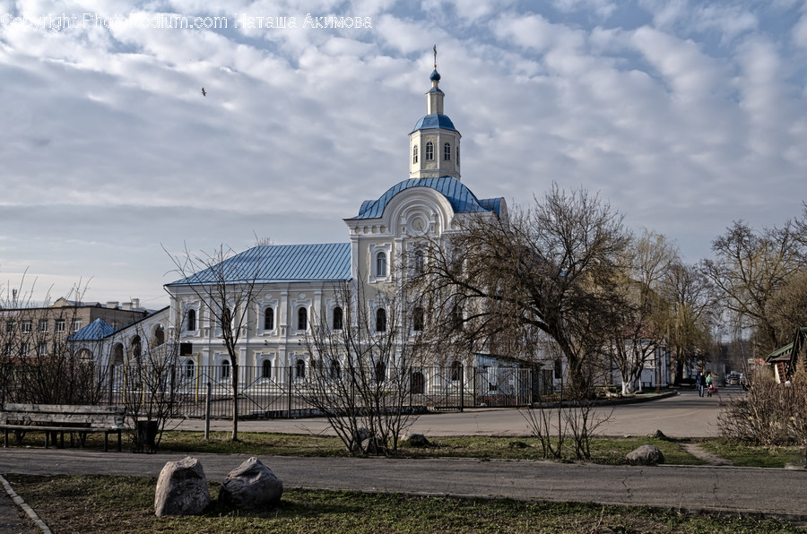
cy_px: 267
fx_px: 805
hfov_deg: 53.2
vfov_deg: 36.7
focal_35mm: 36
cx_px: 404
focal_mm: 24
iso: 200
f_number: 11
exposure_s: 1/200
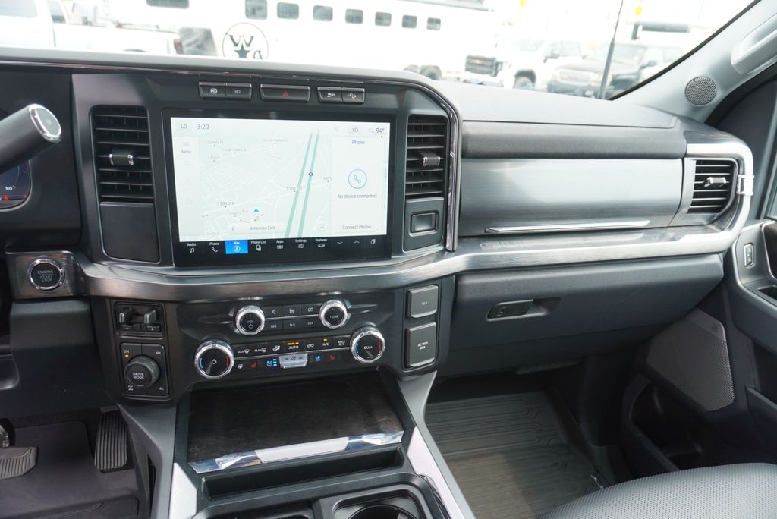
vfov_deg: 53.2
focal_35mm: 24
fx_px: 518
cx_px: 388
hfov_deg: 73.7
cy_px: 260
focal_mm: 16
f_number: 4
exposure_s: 1/60
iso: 100
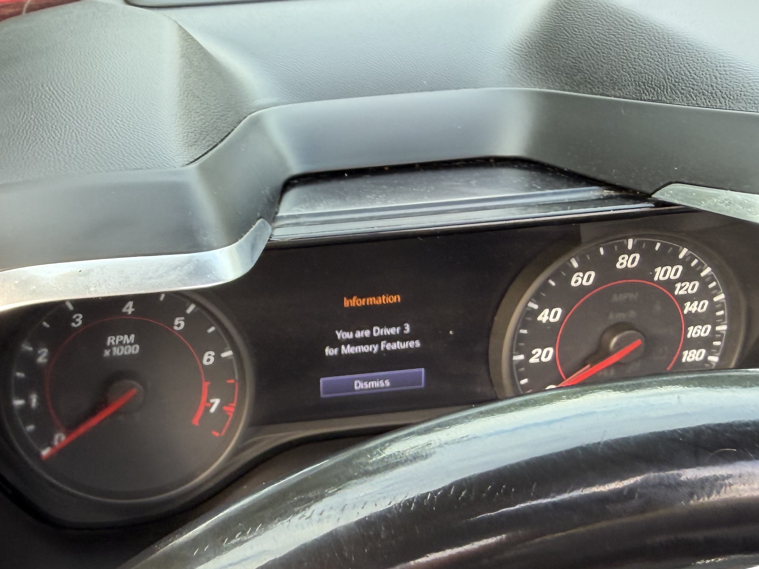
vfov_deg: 30.4
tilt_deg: -35.6
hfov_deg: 40.1
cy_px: 416
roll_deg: +4.3
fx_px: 1031
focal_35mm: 47
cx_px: 280
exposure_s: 1/121
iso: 100
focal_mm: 2.22
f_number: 2.2
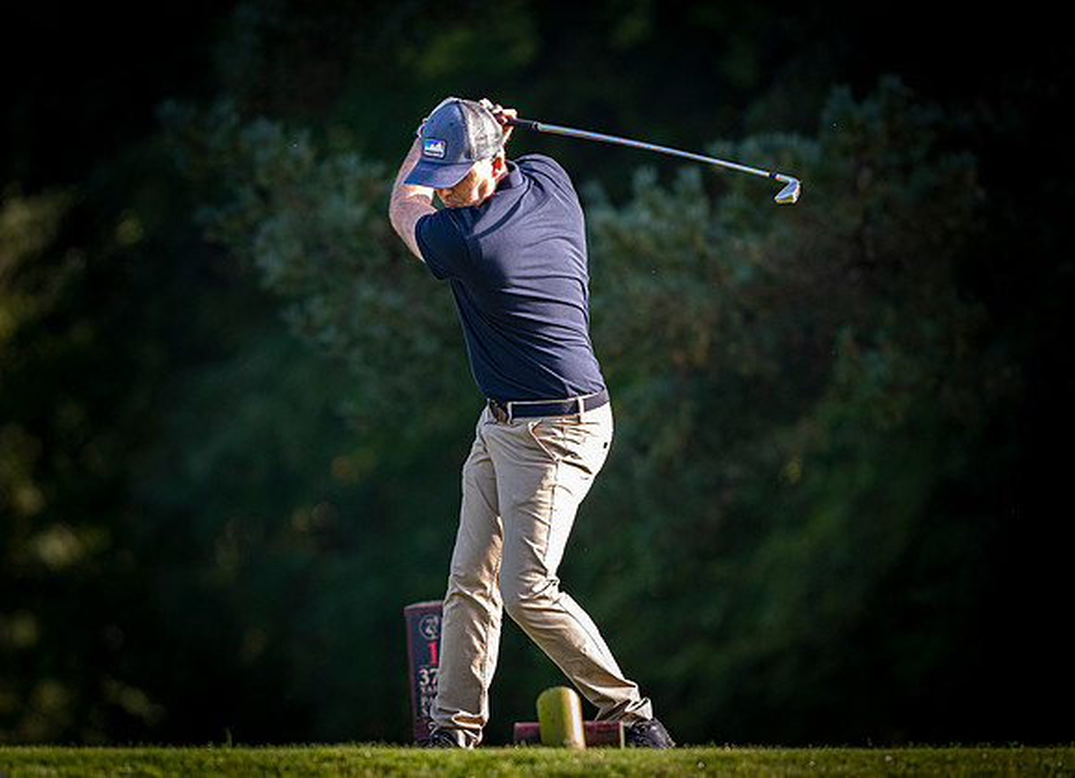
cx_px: 492
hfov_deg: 4.0
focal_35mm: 502
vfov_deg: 2.9
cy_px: 388
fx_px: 15404
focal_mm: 300
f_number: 2.8
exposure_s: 1/1250
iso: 900
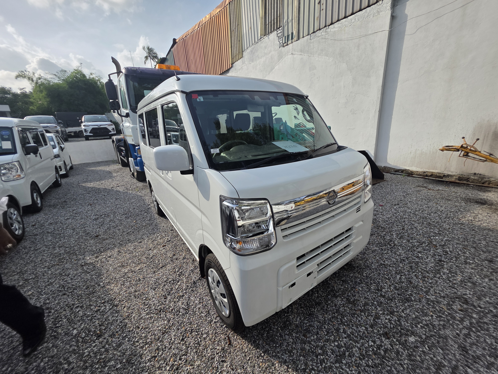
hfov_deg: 106.2
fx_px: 187
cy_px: 187
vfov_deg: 89.9
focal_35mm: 13
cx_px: 249
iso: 40
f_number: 1.9
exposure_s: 1/1983
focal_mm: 2.2
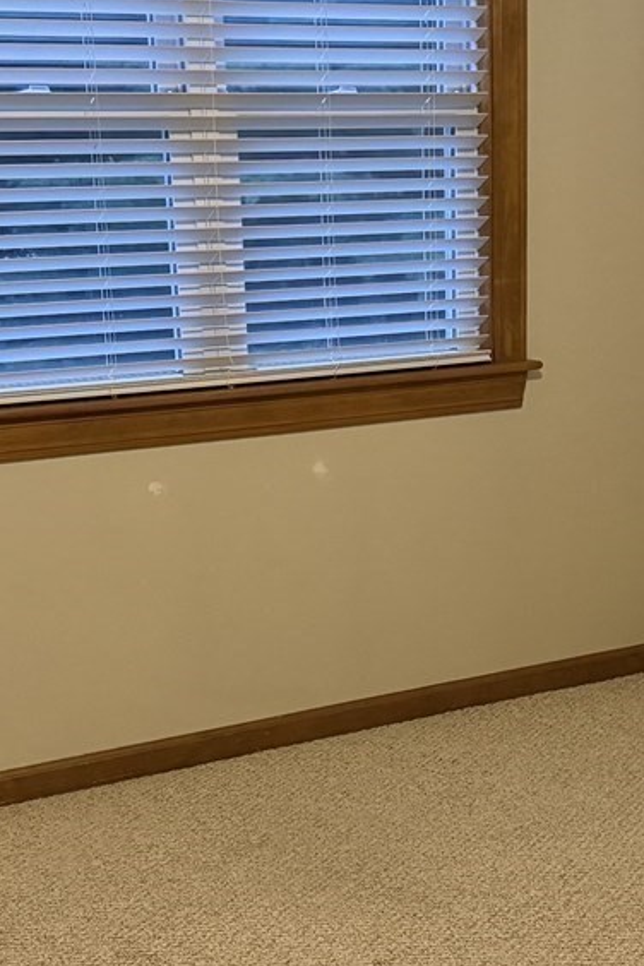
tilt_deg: -14.6
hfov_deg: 20.0
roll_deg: +1.3
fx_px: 1825
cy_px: 671
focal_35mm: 68
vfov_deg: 29.4
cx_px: 370
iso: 800
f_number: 1.78
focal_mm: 6.76
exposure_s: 1/60
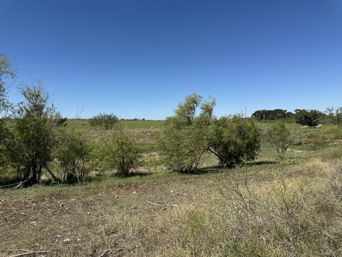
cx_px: 171
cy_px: 128
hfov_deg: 71.6
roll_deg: +2.1
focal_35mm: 24
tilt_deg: -1.7
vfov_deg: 56.8
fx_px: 237
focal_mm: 6.76
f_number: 1.78
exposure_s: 1/4950
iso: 80
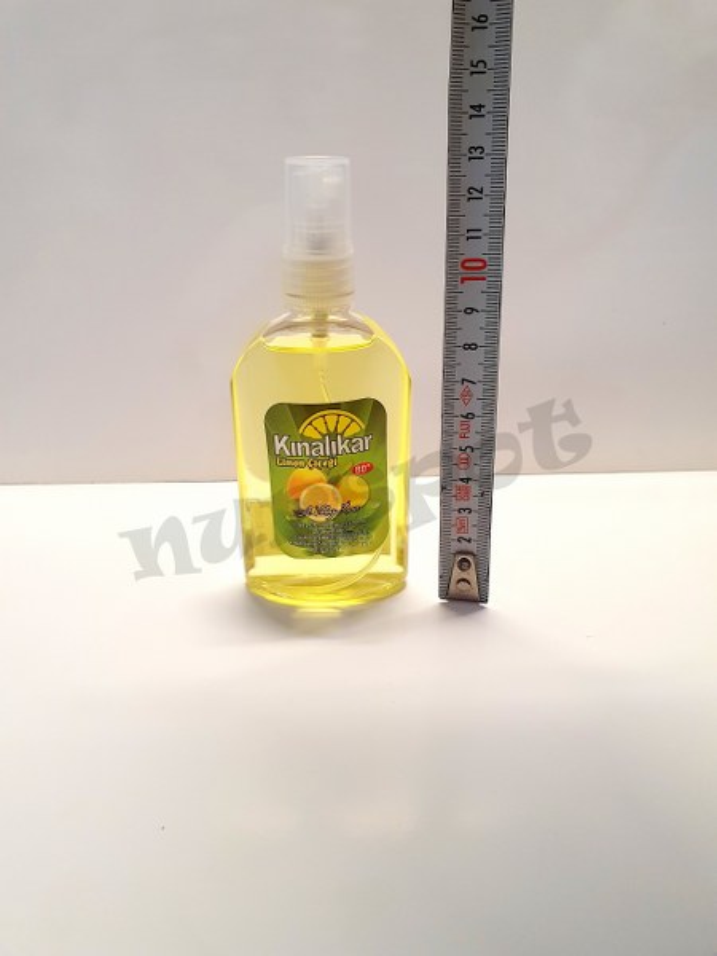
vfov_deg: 67.3
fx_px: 718
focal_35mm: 26
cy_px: 478
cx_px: 358
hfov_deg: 53.1
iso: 320
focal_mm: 4.32
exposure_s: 1/40
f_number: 2.4
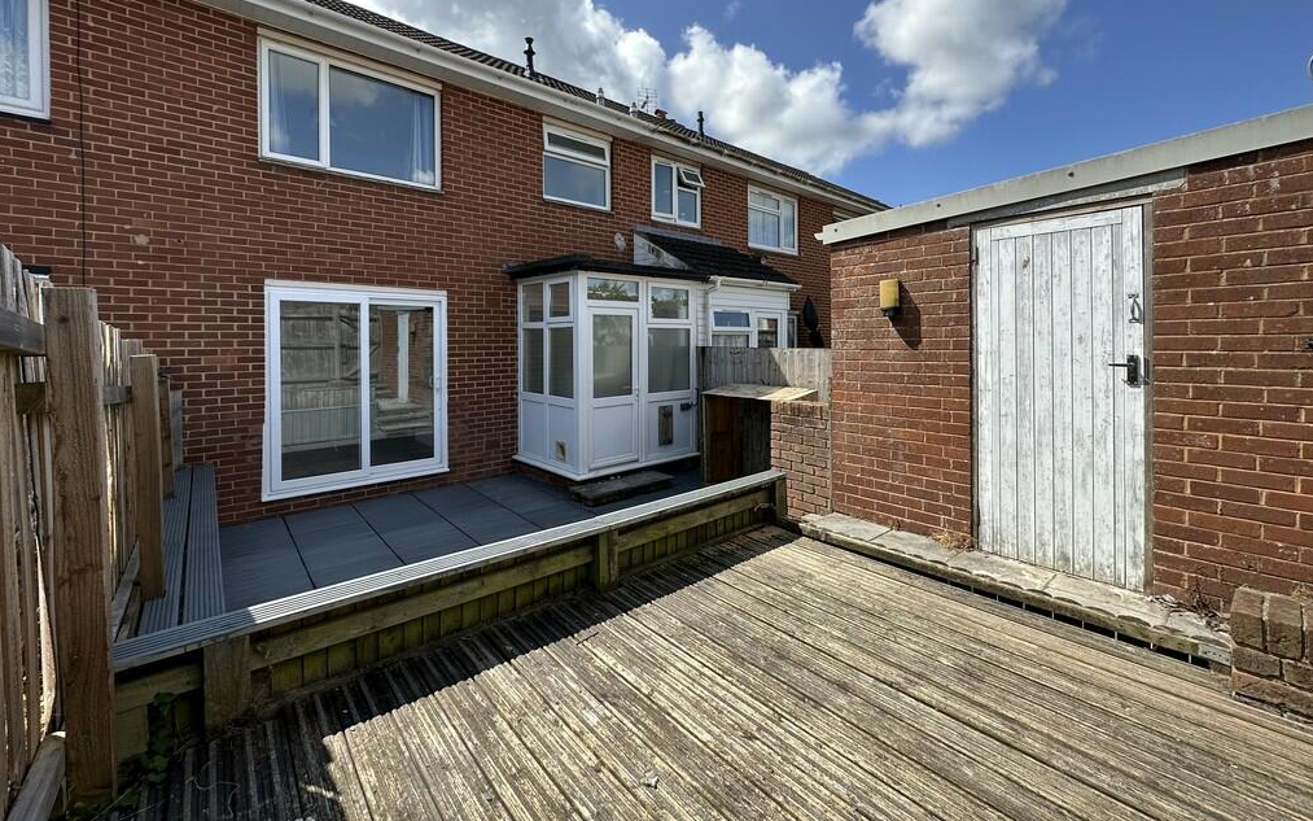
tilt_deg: -0.8
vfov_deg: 74.3
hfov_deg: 101.5
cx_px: 657
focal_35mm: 15
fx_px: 537
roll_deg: +0.2
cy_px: 346
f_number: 2.2
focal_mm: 2.22
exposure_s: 1/932
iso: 40
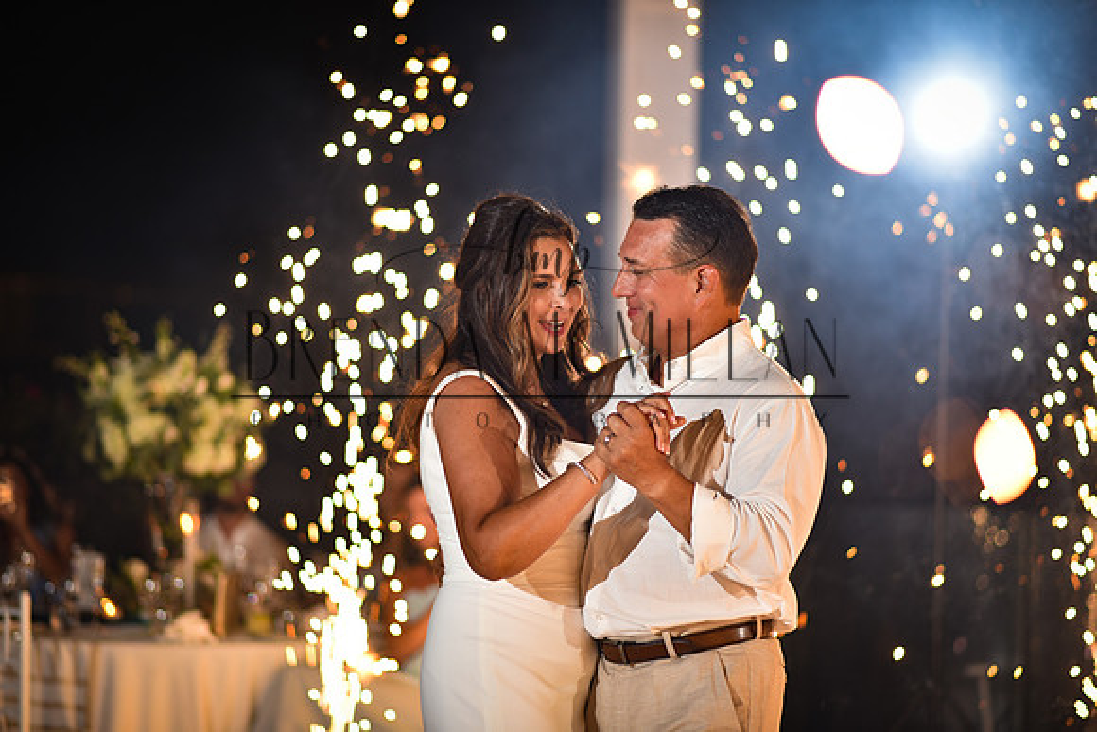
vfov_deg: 16.1
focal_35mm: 85
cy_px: 366
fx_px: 2591
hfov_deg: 23.9
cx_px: 548
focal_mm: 85
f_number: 1.8
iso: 200
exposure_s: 1/200
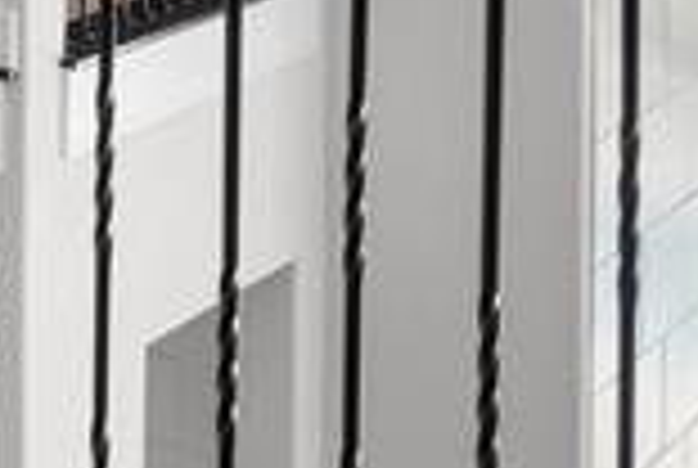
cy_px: -446
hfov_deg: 14.3
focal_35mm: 112
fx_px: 2176
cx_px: -806
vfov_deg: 11.2
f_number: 8
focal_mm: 17
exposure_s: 1.3
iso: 640
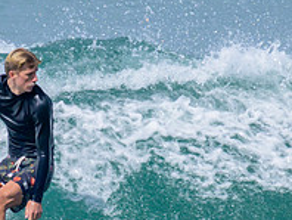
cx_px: 31
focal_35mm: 3081
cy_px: 187
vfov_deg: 0.5
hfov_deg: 0.6
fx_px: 26021
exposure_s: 1/2000
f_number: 11
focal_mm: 800
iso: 450
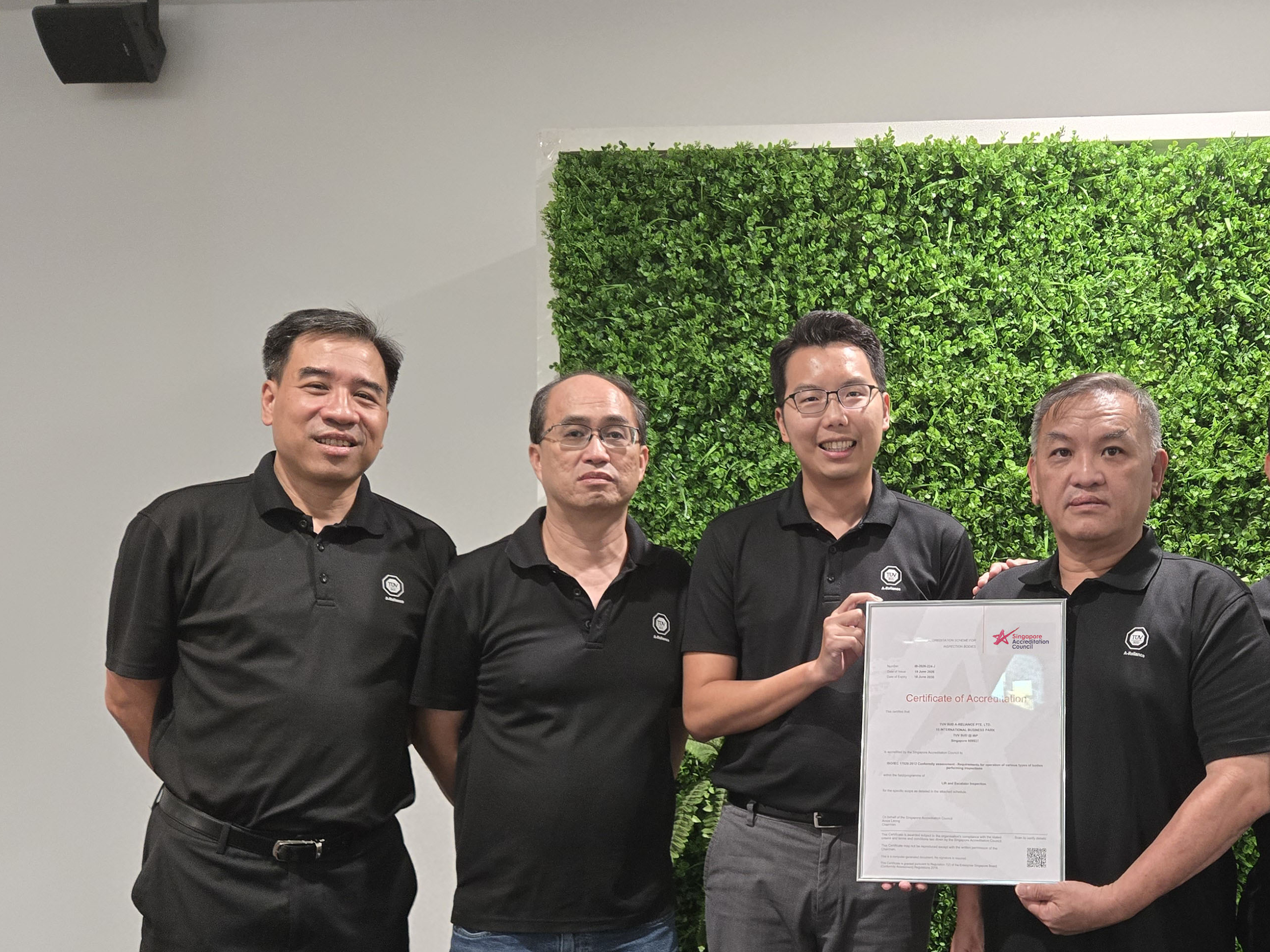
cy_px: 670
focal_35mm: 36
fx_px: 1321
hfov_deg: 50.3
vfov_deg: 39.0
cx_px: 862
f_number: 1.8
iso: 640
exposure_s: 1/100
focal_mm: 5.4
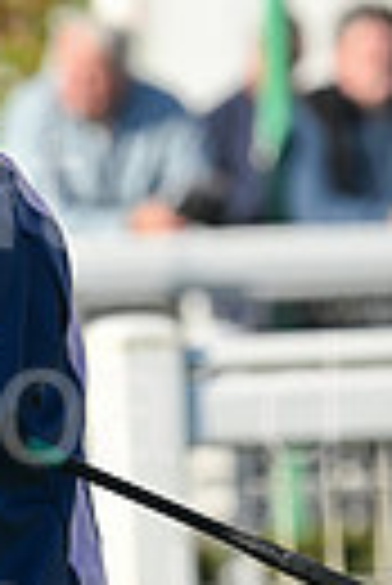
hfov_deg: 2.5
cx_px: -149
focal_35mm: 554
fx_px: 9024
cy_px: 436
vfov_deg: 3.7
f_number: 5.6
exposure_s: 1/1600
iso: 400
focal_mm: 160
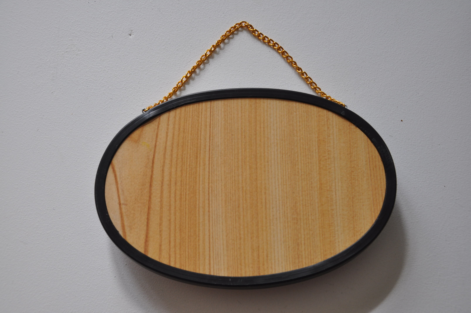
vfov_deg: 26.4
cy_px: 156
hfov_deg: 38.9
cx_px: 236
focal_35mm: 51
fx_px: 666
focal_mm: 34
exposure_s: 1/125
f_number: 5.6
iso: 400
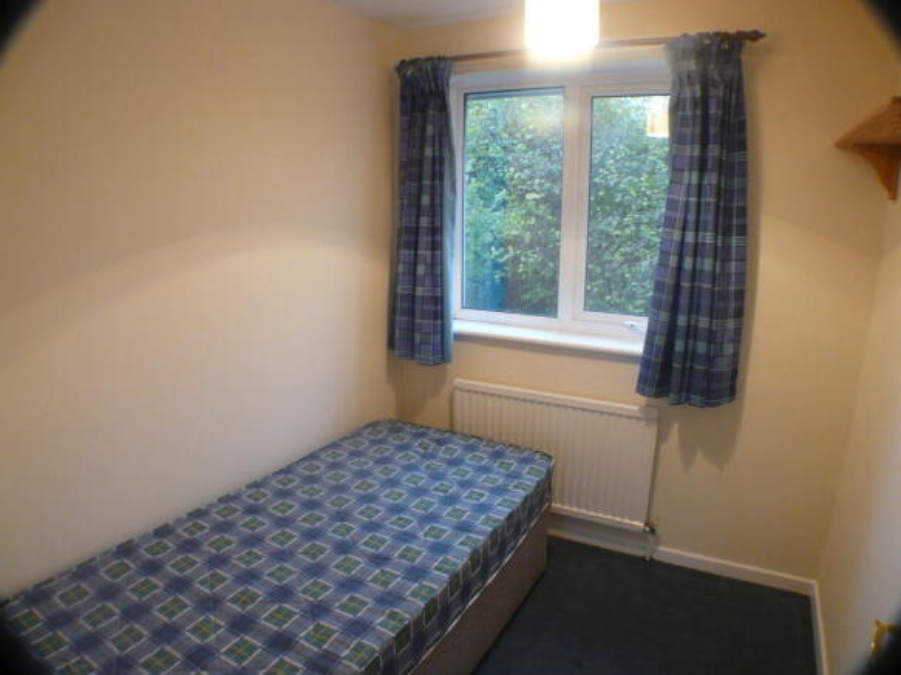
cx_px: 450
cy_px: 338
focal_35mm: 28
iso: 200
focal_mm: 4.6
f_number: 2.8
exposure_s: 1/6
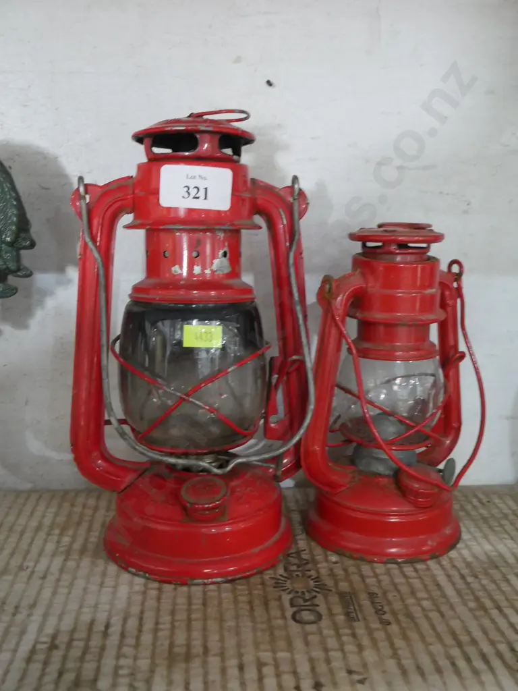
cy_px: 346
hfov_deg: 36.0
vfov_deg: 46.8
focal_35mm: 40
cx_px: 259
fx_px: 798
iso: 3200
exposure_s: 1/40
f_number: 4.4
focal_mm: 20
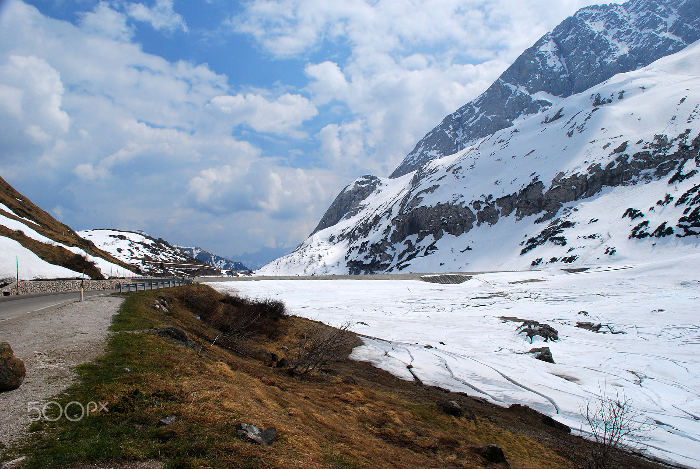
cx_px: 350
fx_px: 526
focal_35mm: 27
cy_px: 234
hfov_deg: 67.3
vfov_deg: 48.0
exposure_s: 1/400
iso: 200
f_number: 10
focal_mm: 18
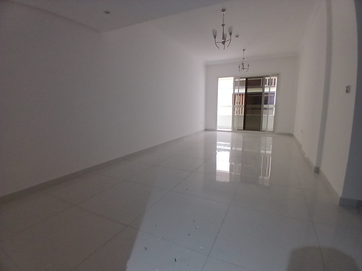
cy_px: 136
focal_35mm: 17
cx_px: 181
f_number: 2.2
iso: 400
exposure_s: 1/25
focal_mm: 1.4
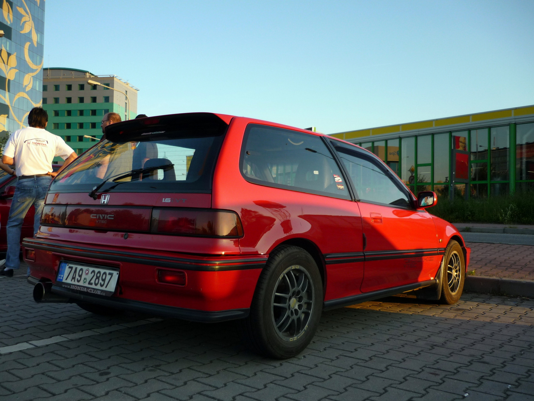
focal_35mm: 33
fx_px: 509
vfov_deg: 42.9
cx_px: 267
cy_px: 200
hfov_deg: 55.4
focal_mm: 5.5
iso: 100
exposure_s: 1/320
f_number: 2.8
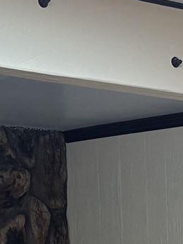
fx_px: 1212
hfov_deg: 8.3
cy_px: 477
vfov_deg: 10.6
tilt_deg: -9.0
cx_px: 343
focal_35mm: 172
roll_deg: -1.3
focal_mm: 5.96
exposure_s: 1/60
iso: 160
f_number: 1.6
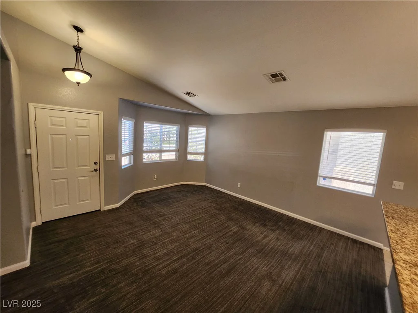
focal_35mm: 13
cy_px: 156
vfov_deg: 89.9
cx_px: 209
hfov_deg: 106.2
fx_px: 157
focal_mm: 1.7
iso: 125
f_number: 2.2
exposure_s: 1/60
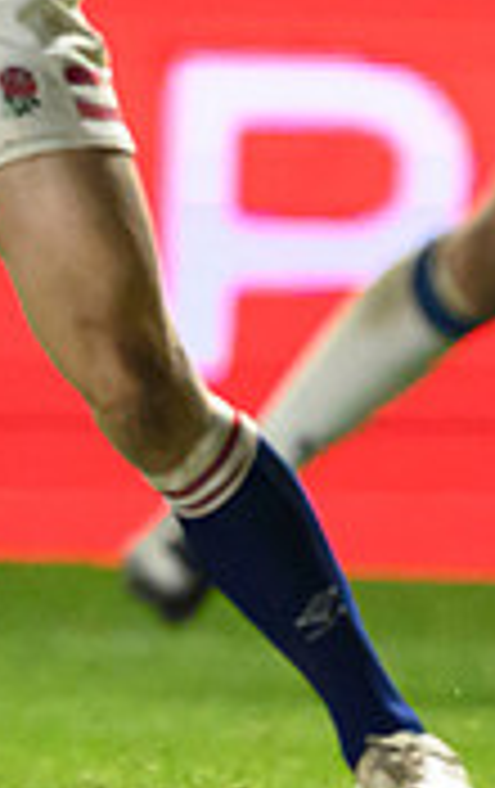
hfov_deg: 0.6
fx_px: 48861
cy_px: 430
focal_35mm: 2273
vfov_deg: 0.9
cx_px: -228
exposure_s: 1/1000
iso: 8000
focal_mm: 400
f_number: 3.5
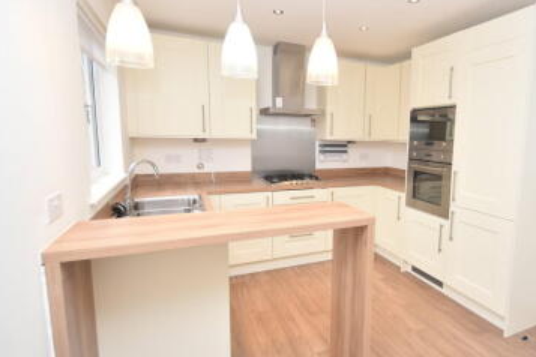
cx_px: 342
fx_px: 298
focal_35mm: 20
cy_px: 175
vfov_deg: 61.9
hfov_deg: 82.0
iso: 800
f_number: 5
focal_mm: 10
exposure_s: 1/200
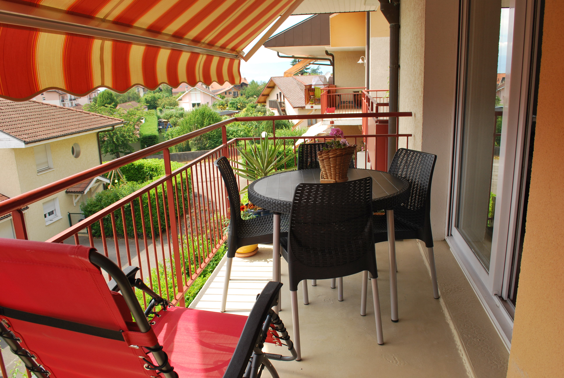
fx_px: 424
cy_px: 189
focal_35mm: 27
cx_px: 282
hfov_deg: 67.3
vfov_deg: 48.0
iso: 200
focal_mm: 18
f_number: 9
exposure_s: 1/160
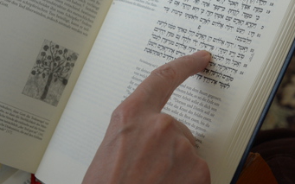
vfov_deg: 13.9
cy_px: 72
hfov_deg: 22.0
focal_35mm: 94
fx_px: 756
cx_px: 193
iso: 3200
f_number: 9
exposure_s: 1/125
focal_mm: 70
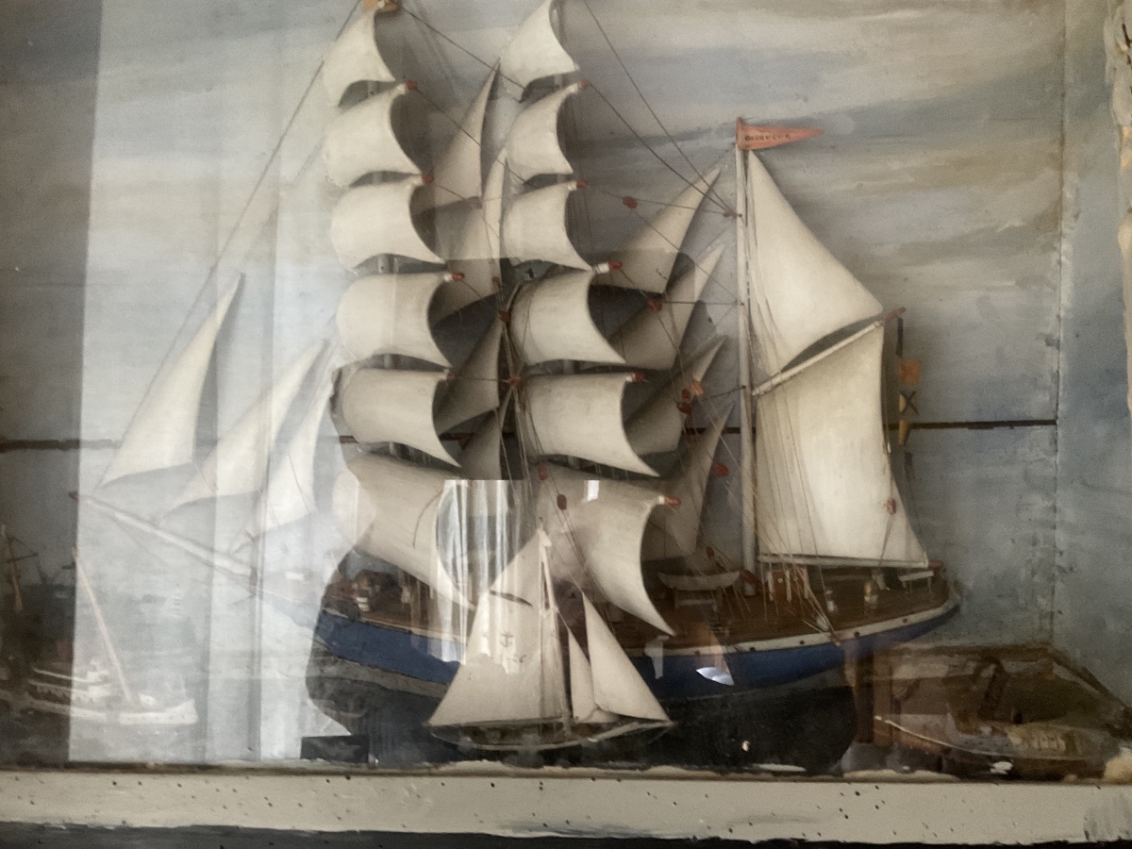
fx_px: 948
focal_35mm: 29
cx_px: 566
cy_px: 424
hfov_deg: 61.7
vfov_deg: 48.2
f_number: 1.8
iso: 400
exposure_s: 1/25
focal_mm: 3
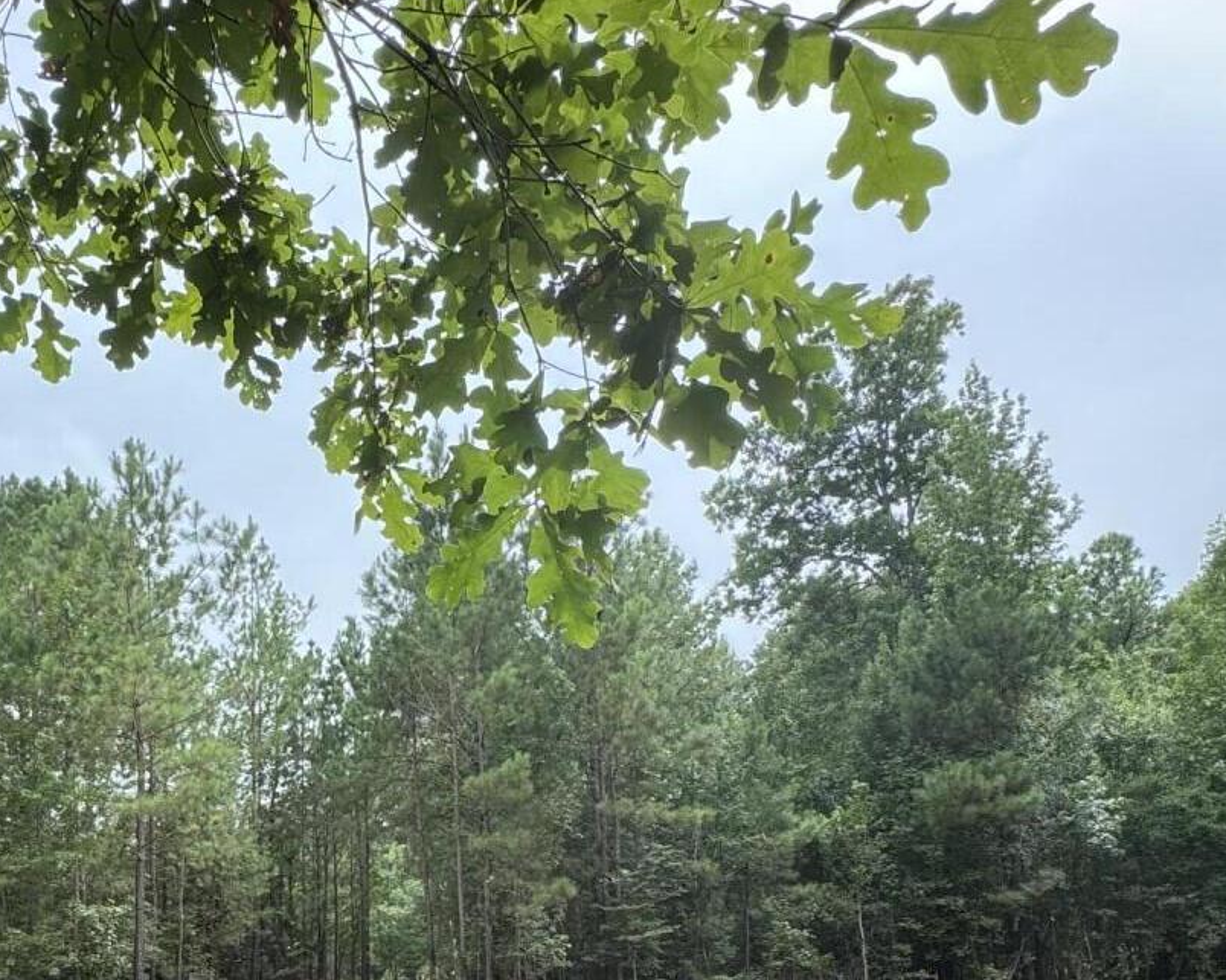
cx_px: 300
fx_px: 1234
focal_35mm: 34
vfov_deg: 40.5
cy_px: 857
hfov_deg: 50.6
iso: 40
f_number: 2.2
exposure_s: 1/329
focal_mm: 2.22
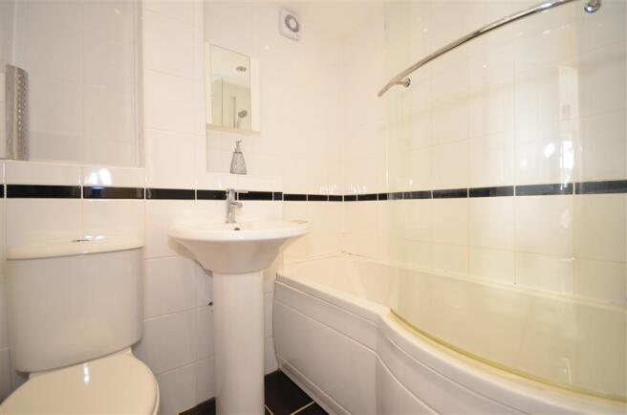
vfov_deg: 77.0
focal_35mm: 15
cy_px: 208
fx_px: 261
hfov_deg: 100.5
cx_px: 314
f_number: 5
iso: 200
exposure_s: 1/10
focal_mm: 10
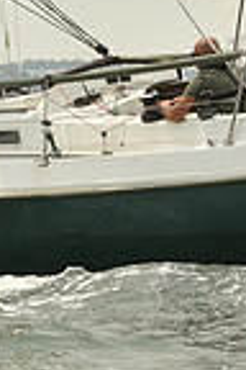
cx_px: 97
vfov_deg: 7.3
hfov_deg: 4.9
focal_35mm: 282
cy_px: 191
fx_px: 2890
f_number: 11
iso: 250
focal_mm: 70
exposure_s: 1/640
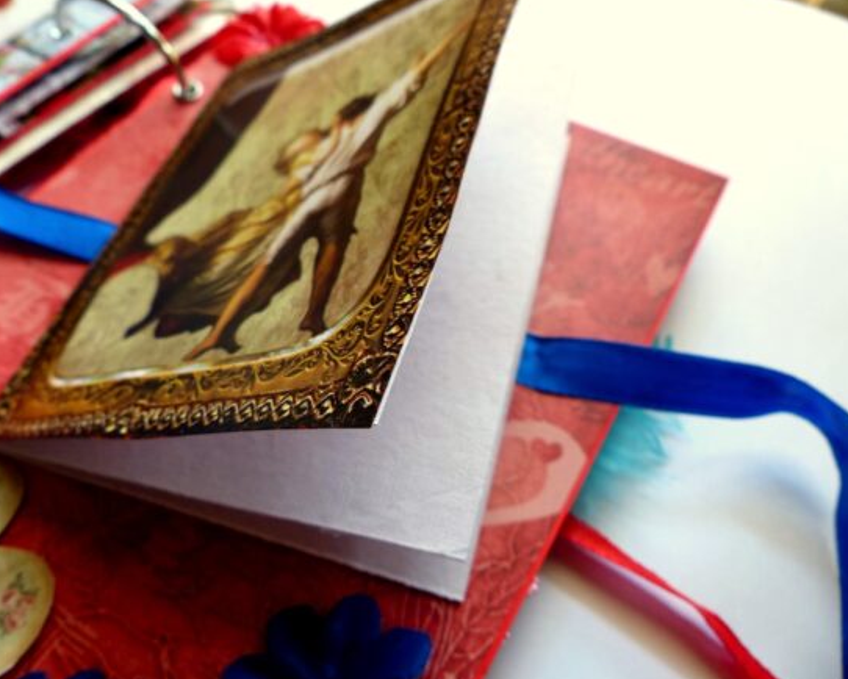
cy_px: 341
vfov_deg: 53.2
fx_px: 678
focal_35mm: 27
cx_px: 386
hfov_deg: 63.9
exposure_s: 1/60
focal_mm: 4.5
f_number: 2.8
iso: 125
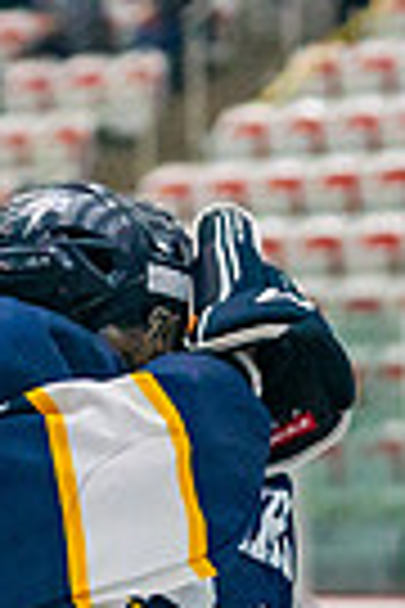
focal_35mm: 351
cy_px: 725
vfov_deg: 5.8
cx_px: -171
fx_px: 5923
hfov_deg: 3.9
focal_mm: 70
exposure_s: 1/1250
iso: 3200
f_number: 2.8
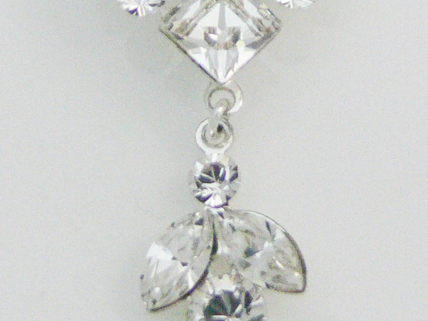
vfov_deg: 9.7
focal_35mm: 147
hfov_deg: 13.4
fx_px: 1818
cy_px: -222
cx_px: 226
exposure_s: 1/30
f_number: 2.8
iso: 200
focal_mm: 7.4
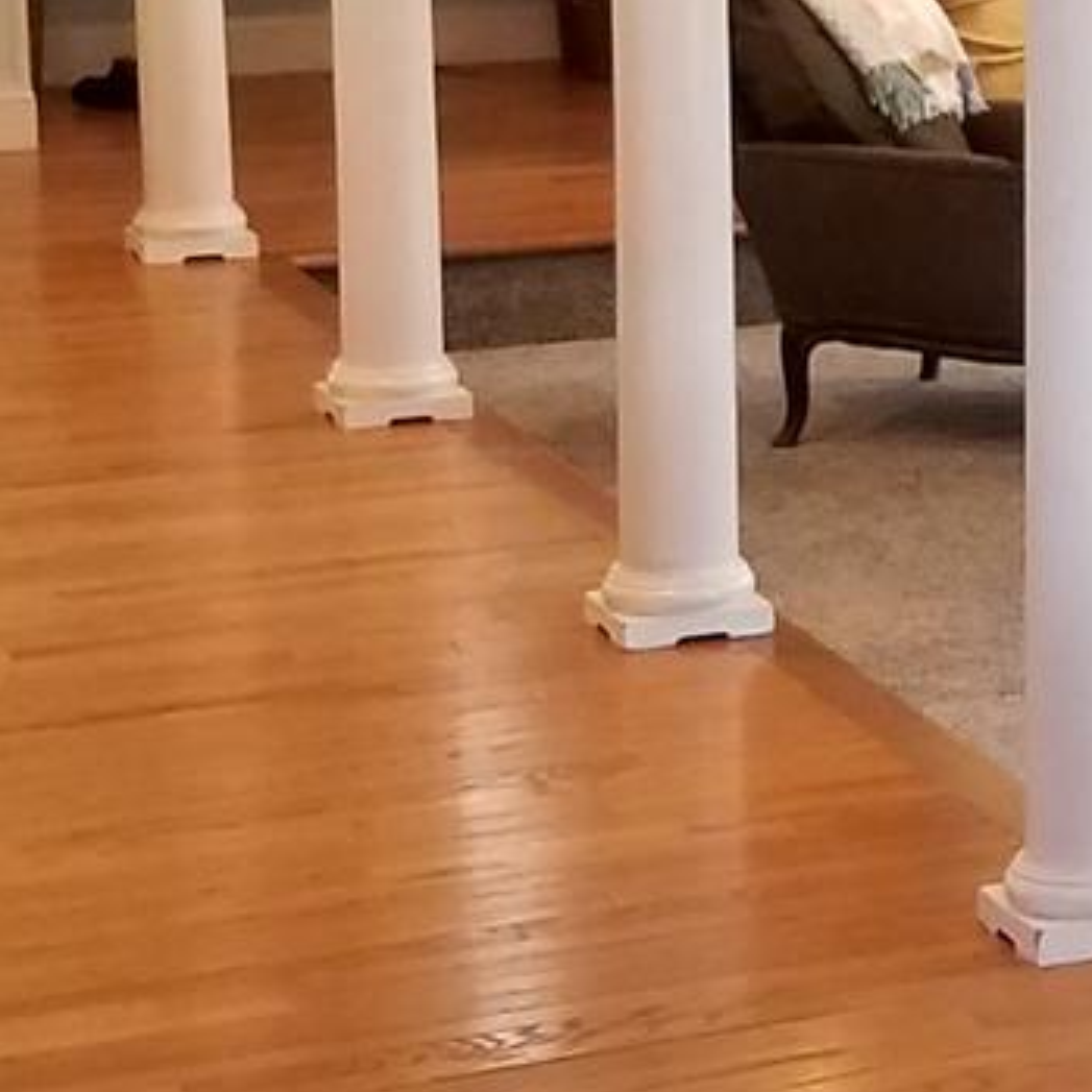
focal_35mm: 135
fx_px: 4818
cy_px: 191
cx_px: 2125
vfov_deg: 12.9
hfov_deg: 11.7
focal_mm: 4.2
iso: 160
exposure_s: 1/60
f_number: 1.7
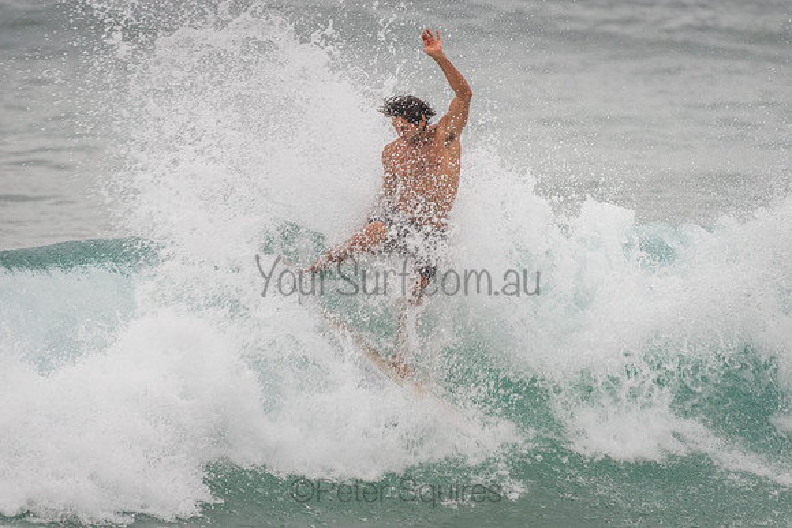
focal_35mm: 500
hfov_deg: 4.1
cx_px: 396
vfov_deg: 2.8
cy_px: 264
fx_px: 11002
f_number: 5.6
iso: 220
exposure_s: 1/320
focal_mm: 500
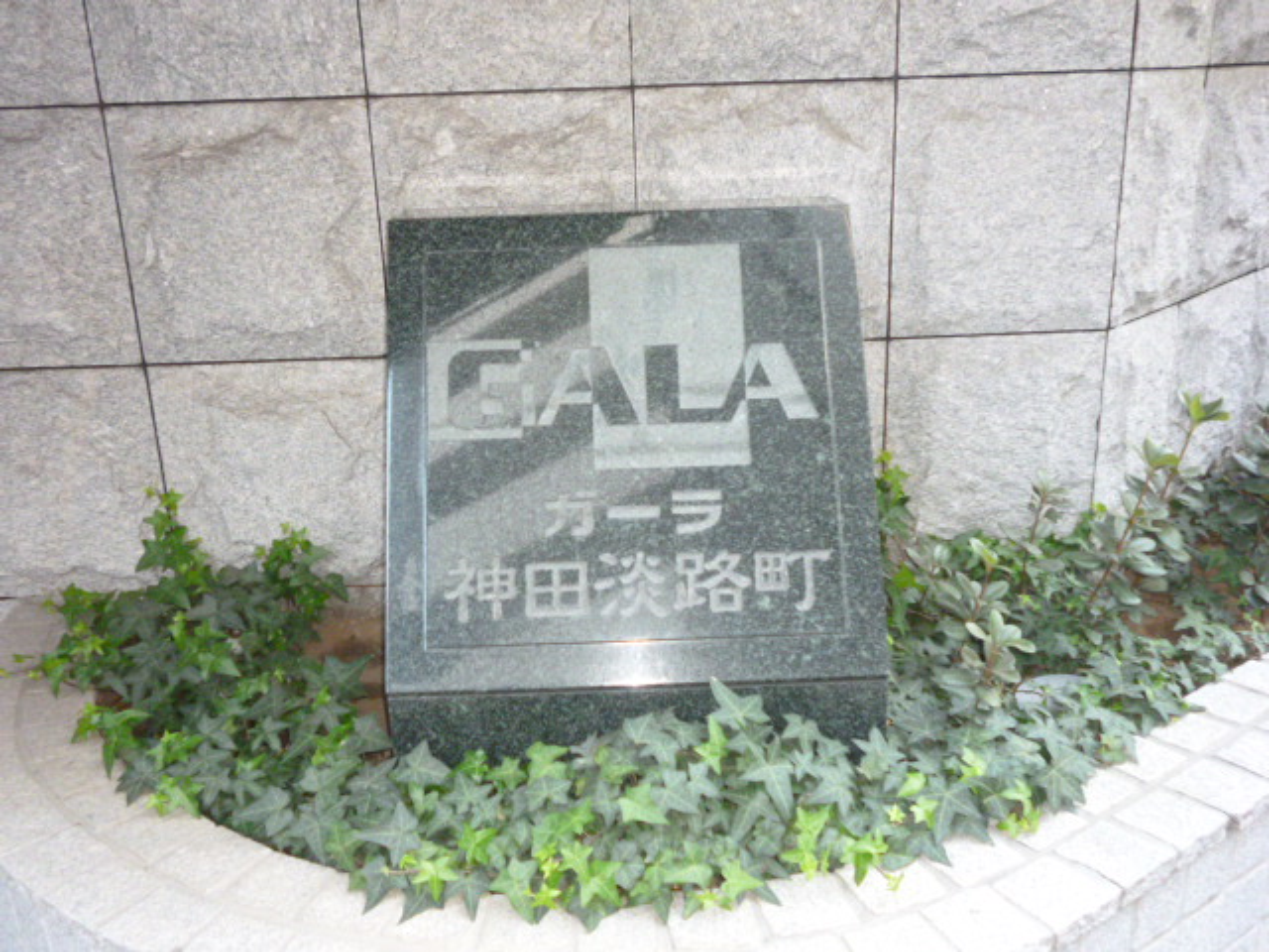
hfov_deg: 56.8
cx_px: 634
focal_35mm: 32
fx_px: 1173
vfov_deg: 44.2
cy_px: 476
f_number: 3.3
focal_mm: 5.7
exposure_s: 1/60
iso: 640
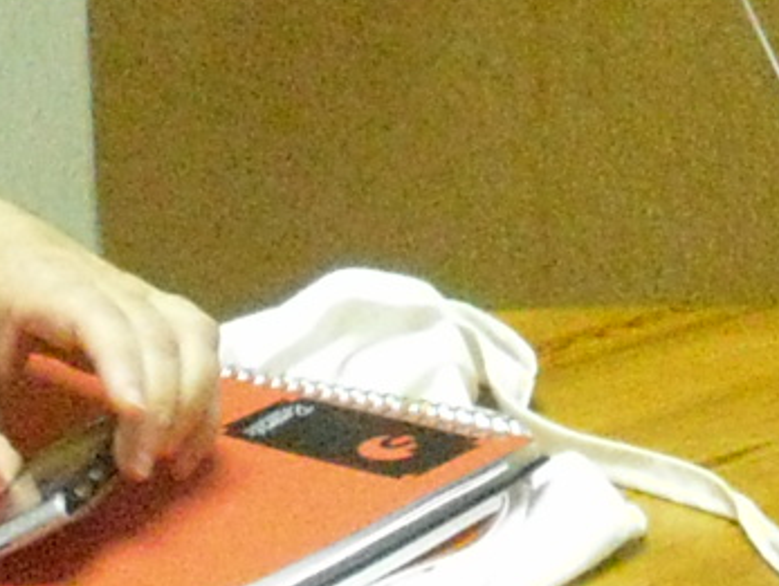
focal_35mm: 252
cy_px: -159
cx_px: 586
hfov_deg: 7.8
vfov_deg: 5.9
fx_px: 5677
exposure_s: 1/80
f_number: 2.8
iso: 800
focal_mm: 6.2
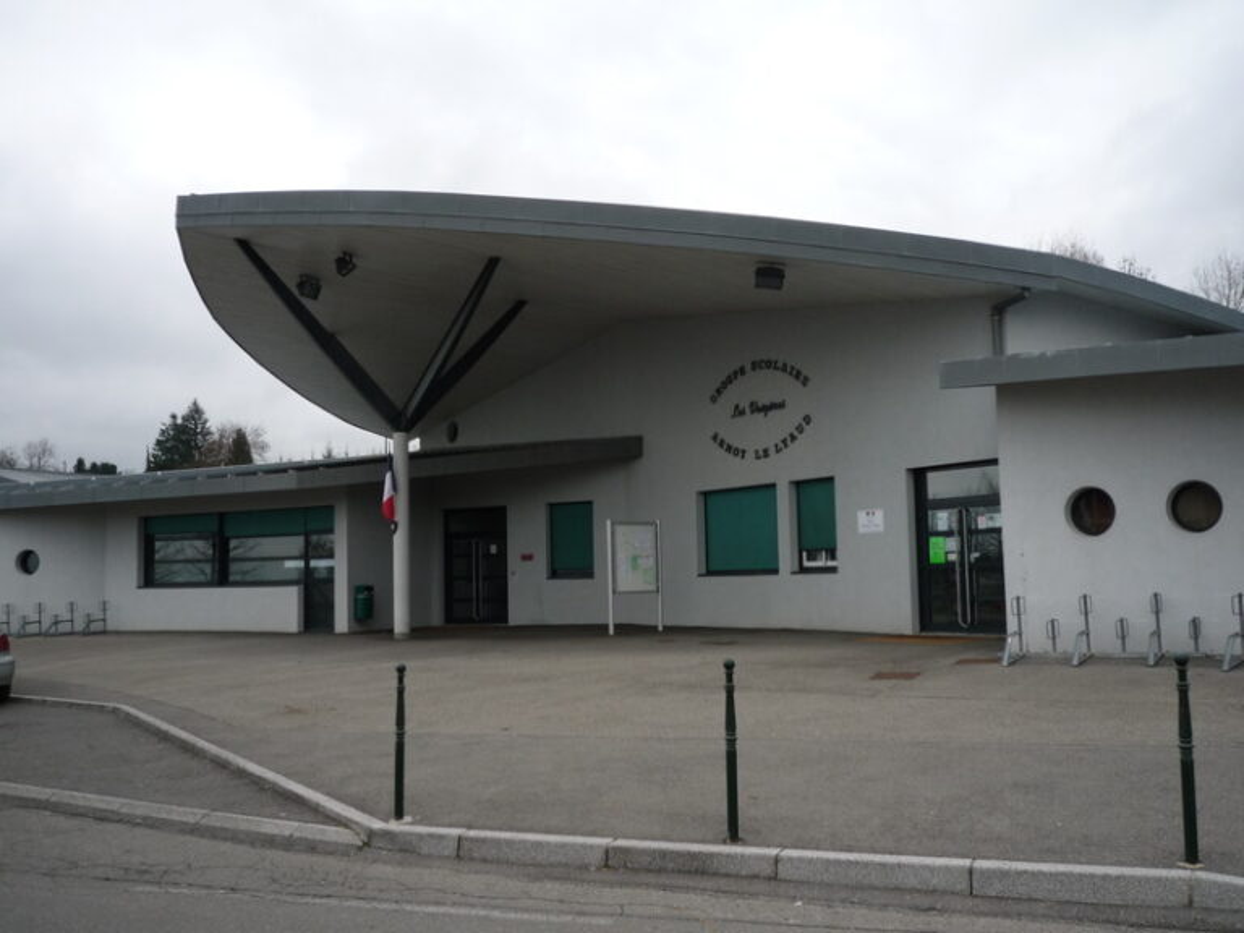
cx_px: 622
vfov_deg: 42.9
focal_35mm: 33
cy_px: 466
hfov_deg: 55.4
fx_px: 1186
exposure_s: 1/100
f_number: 3.6
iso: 100
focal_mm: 5.8
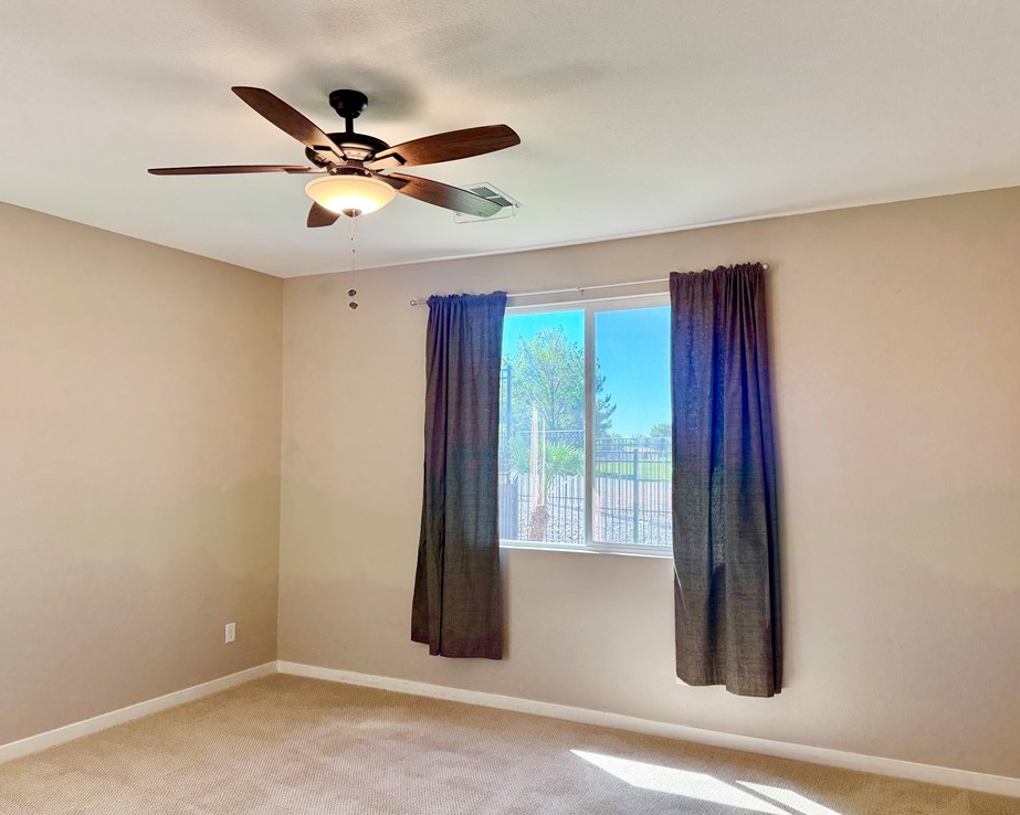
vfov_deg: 54.9
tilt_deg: +1.2
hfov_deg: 66.0
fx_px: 785
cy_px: 419
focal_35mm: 26
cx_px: 528
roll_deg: +0.2
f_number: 1.78
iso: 200
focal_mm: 6.76
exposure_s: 1/120
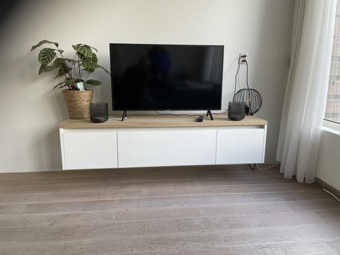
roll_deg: -0.2
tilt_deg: -11.7
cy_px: 128
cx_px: 170
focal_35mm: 26
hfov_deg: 67.3
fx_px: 255
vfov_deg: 53.1
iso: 64
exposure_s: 1/121
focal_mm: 4.2
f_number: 1.6
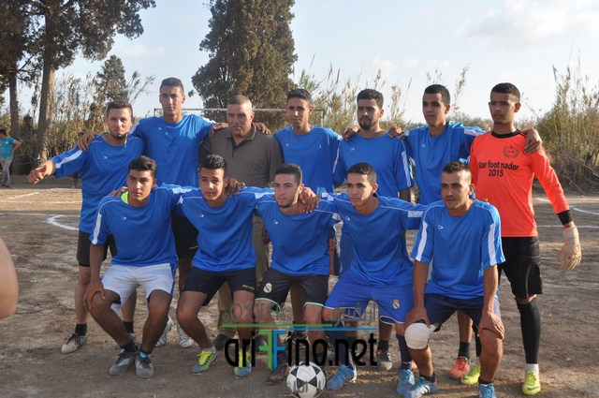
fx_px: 847
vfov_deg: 26.4
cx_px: 300
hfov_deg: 38.9
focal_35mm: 51
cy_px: 199
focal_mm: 34
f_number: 9
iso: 200
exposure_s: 1/200
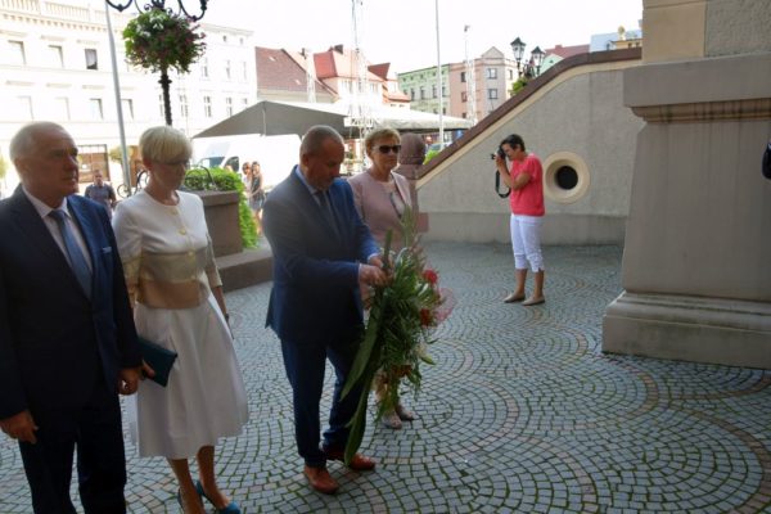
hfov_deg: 67.4
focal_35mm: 27
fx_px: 578
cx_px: 386
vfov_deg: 47.9
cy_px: 257
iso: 400
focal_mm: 18
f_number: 8
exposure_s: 1/250
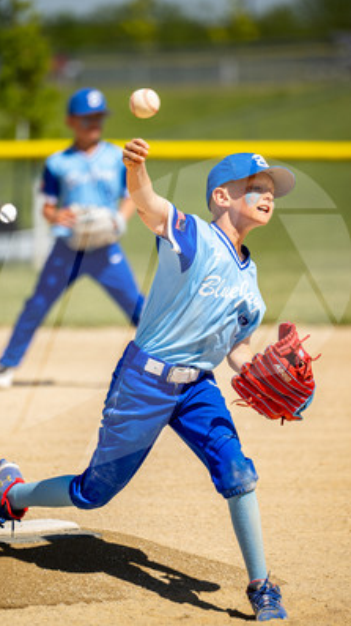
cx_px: 144
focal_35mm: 401
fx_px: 6642
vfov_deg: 5.4
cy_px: 314
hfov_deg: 3.0
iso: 800
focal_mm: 380
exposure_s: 1/2000
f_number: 5.6
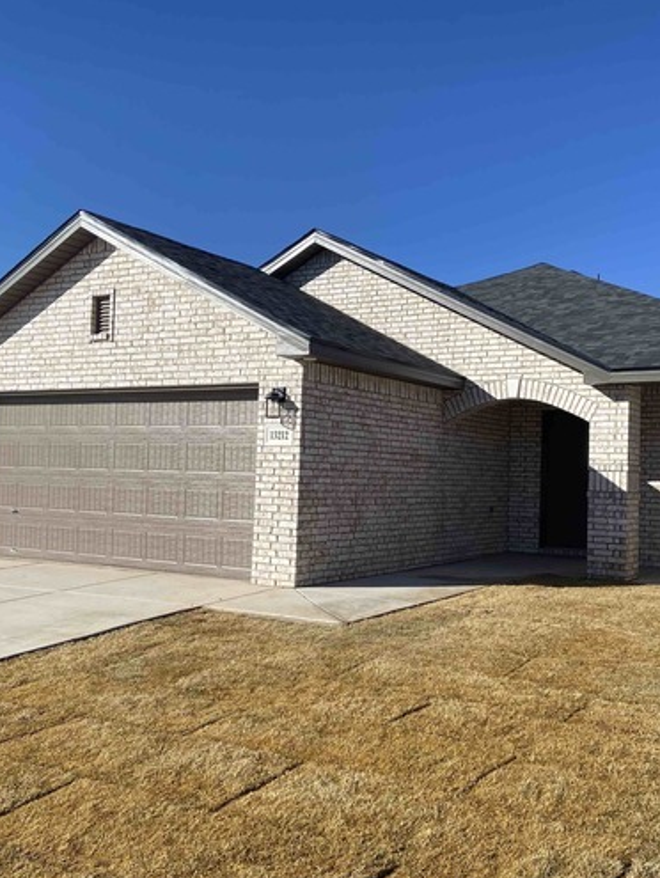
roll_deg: -2.2
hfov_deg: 40.5
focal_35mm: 35
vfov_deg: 52.6
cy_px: 440
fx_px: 889
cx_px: 404
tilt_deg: +1.7
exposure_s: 1/3497
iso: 32
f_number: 1.8
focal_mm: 4.25
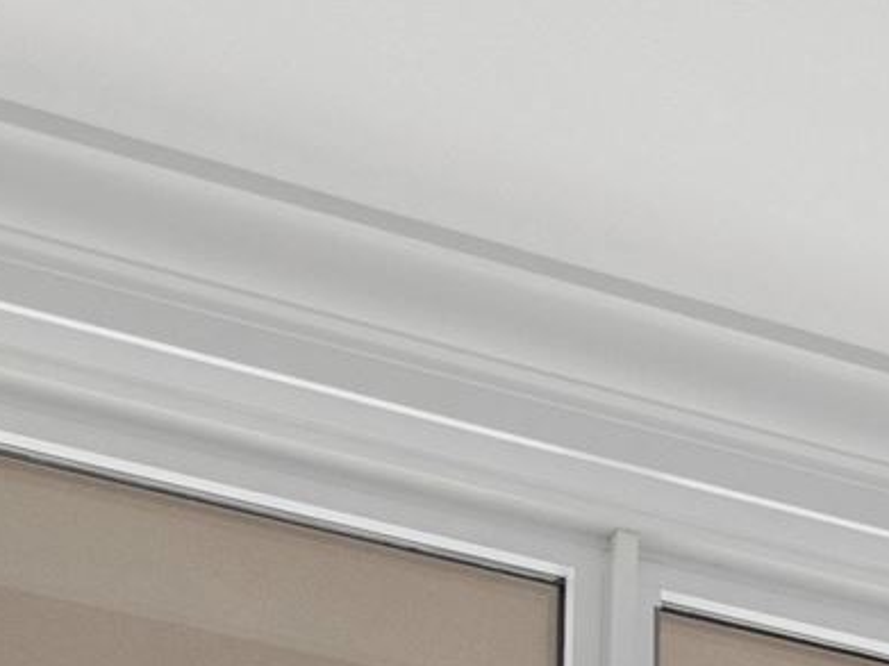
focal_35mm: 136
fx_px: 3492
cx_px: 2788
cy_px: 2055
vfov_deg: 8.8
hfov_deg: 10.1
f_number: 11
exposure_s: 1/40
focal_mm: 18
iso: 200
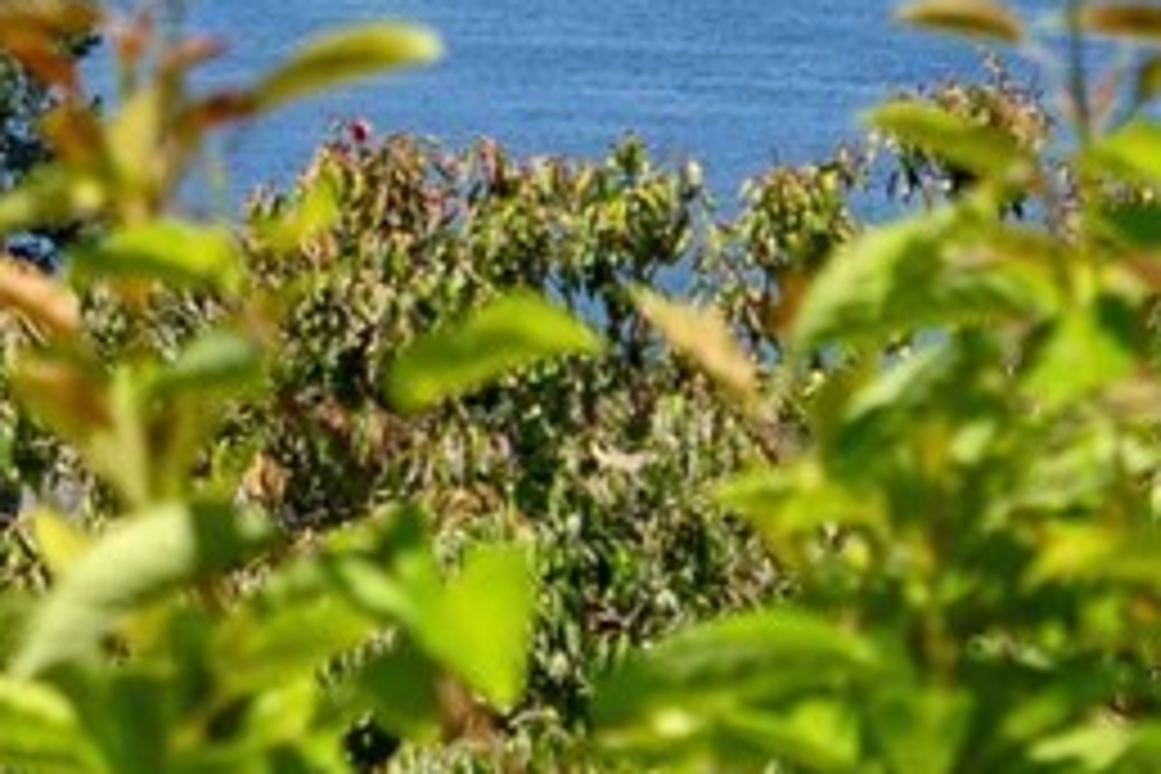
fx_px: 17188
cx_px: 596
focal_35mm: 533
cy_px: -603
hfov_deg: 3.9
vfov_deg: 2.6
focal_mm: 81
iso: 80
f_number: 6.3
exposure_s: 1/400
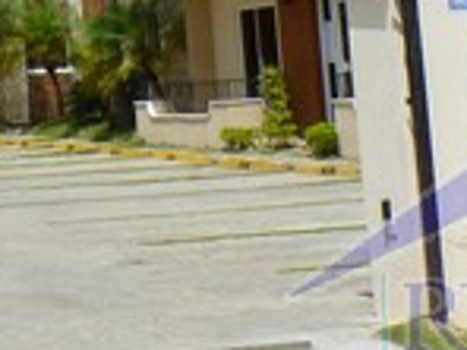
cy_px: -265
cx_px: -98
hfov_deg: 17.3
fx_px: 1457
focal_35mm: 108
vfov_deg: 12.6
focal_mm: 4.3
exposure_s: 1/1300
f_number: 4
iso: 100
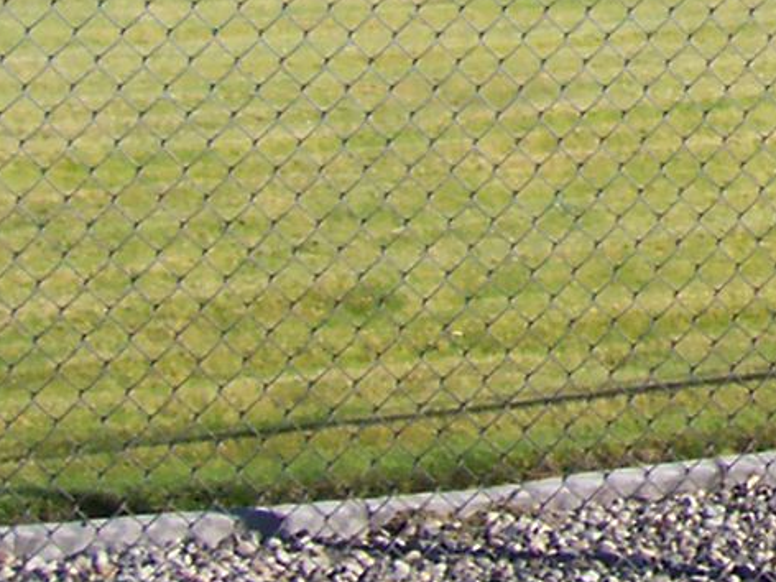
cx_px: 1623
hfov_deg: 10.7
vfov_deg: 8.5
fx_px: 3721
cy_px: -585
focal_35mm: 166
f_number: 5.1
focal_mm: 5.6
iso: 80
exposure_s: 1/446
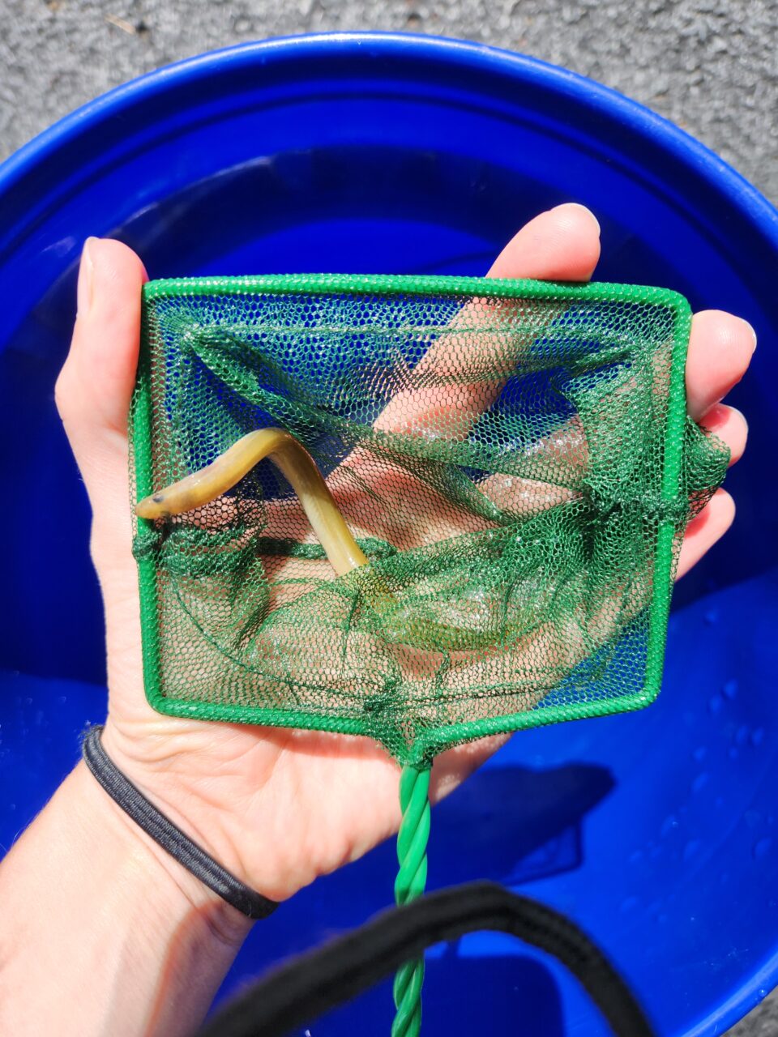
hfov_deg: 58.9
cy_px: 518
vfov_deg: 73.9
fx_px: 689
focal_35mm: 23
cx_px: 389
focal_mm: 5.4
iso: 20
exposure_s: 1/1093
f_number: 1.8
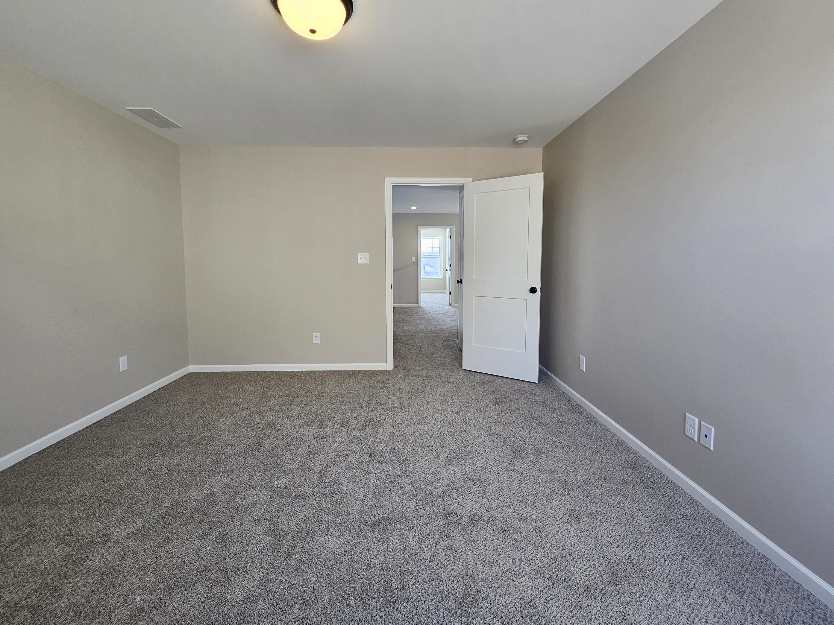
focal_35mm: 14
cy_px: 292
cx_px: 408
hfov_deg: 102.1
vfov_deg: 85.5
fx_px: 337
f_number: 2.2
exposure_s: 1/60
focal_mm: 1.74
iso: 50
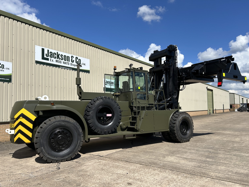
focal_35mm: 27
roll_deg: +2.1
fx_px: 194
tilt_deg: +6.8
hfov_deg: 65.3
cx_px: 123
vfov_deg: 51.4
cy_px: 95
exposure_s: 1/5319
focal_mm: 5.7
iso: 50
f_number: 1.5
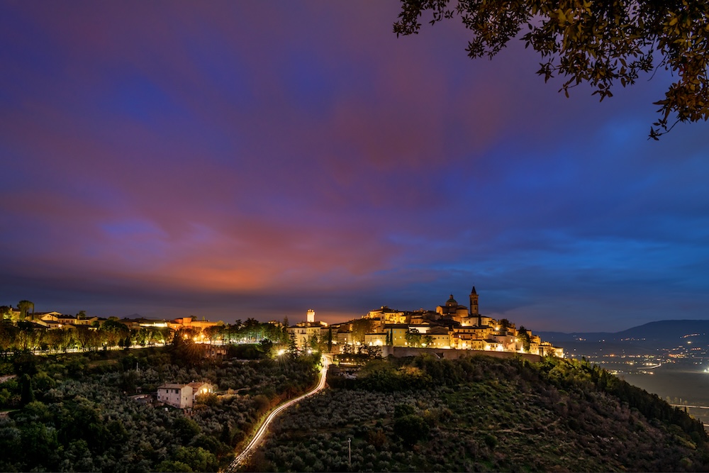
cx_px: 354
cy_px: 236
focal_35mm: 35
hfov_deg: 54.4
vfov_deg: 37.9
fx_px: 689
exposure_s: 82
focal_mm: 35
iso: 100
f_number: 11
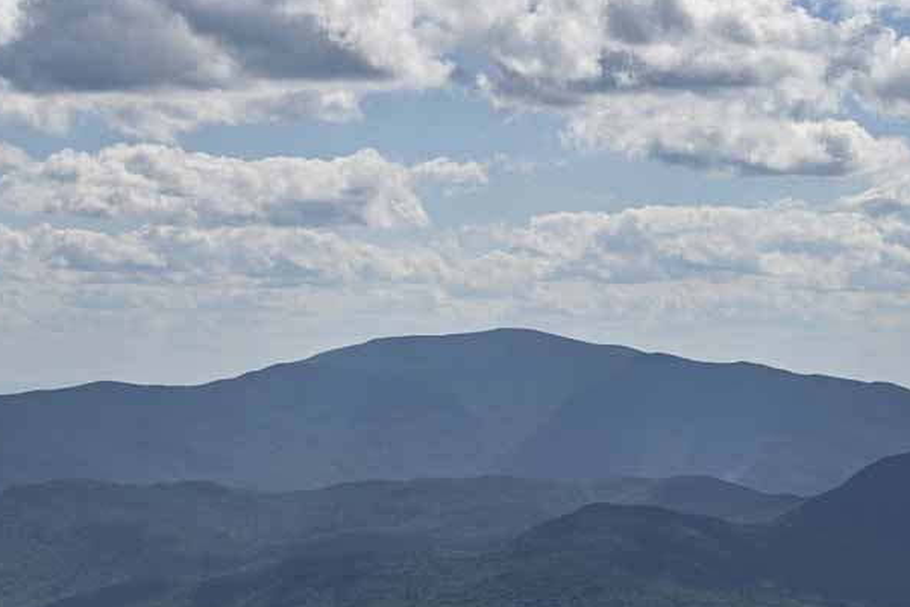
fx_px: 3134
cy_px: 397
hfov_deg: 16.5
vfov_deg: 11.0
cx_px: 513
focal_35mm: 124
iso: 64
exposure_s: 1/640
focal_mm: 93
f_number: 8
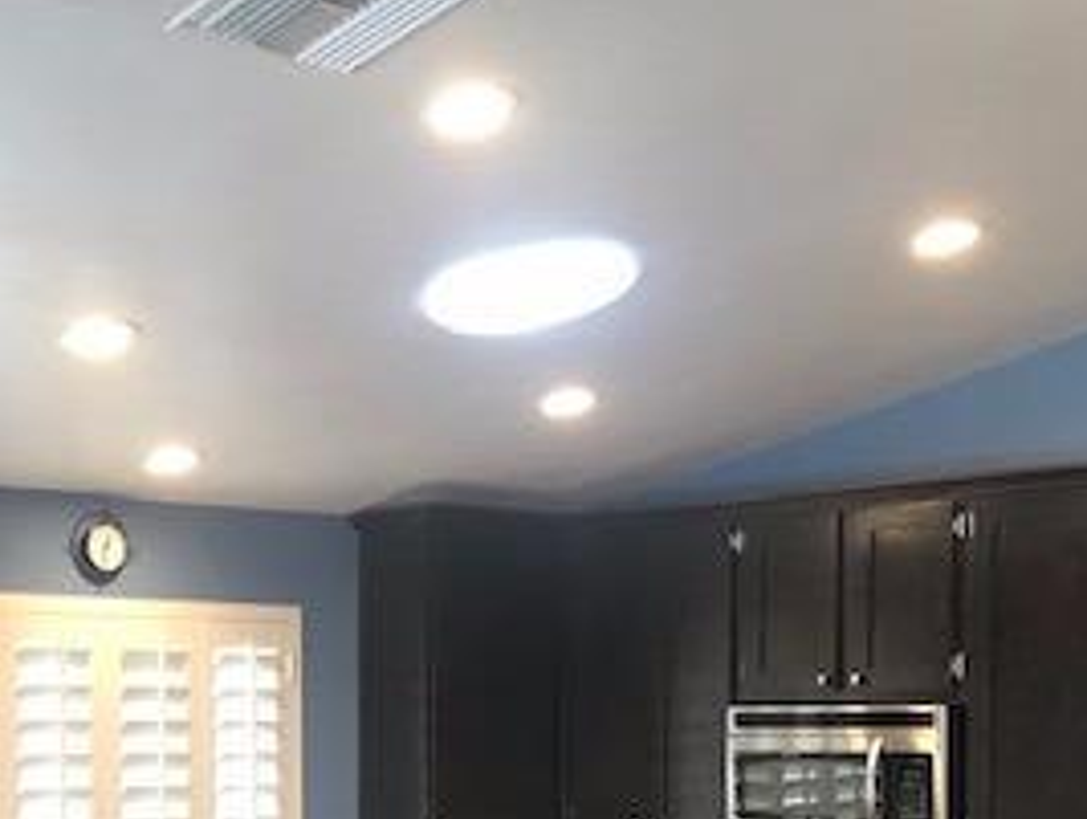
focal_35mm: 67
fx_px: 2107
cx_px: 256
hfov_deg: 28.5
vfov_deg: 21.2
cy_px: 827
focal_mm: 3.99
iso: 32
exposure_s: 1/30
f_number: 1.8
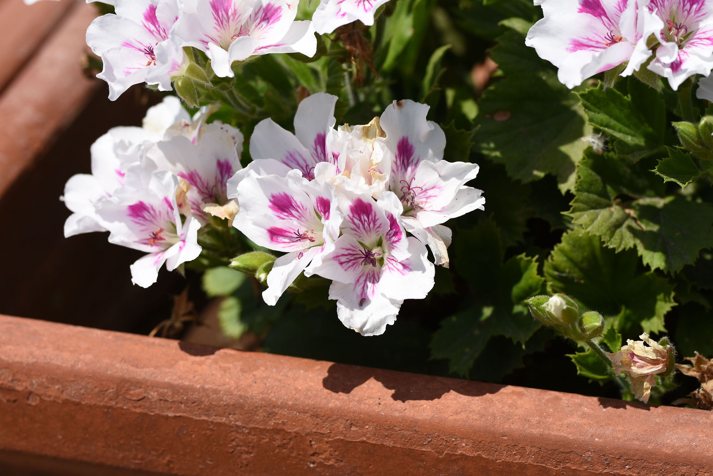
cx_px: 356
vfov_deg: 10.7
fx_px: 2545
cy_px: 237
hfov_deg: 15.9
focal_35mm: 129
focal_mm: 85
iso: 125
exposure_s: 1/1000
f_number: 4.8
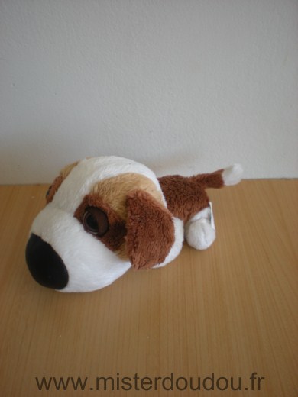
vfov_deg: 49.0
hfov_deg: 37.7
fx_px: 436
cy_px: 198
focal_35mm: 38
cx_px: 149
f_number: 3.1
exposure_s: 1/68
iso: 64
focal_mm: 6.3
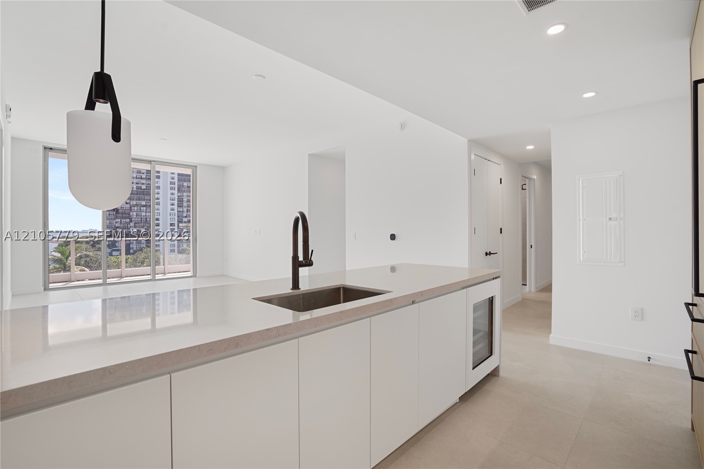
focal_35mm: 16
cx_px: 352
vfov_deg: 73.7
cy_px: 234
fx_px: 313
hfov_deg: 96.7
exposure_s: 1/40
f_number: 8
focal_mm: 16
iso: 400
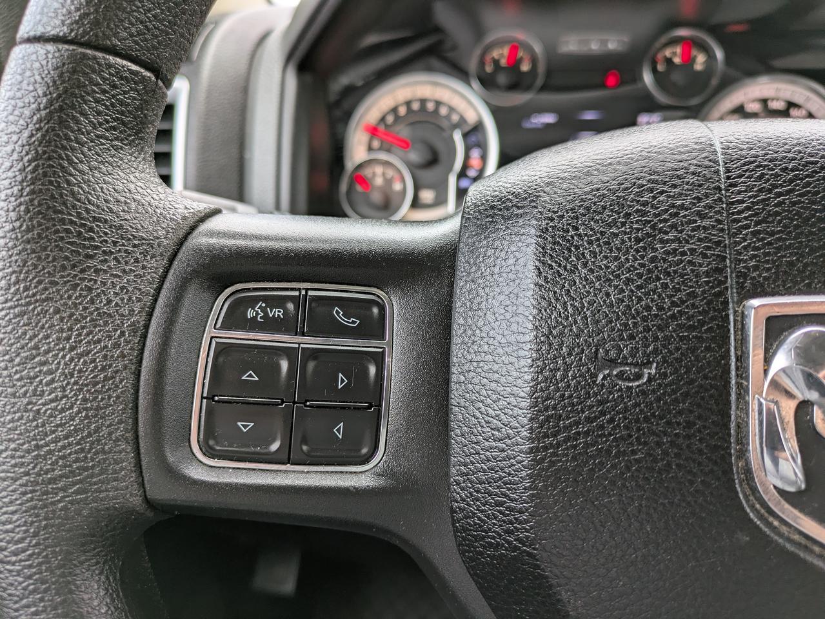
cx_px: 412
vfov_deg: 54.9
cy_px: 310
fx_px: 596
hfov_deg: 69.4
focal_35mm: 25
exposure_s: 1/100
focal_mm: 5.43
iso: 78
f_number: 1.89
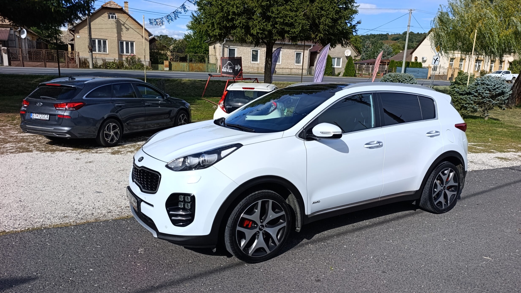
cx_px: 267
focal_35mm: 26
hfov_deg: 71.9
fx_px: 359
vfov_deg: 44.4
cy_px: 150
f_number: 1.6
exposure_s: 1/1041
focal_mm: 6.14
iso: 50
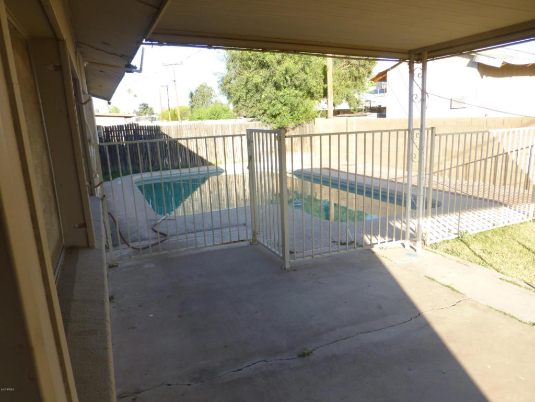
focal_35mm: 24
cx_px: 268
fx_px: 371
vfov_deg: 56.8
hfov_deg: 71.6
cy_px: 201
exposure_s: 1/250
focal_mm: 4.3
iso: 100
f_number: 3.3
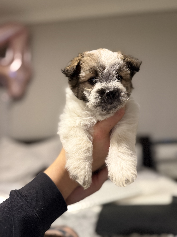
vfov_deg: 71.6
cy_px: 118
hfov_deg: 56.8
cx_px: 88
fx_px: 164
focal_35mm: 24
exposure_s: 1/50
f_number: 1.78
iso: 500
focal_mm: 6.76
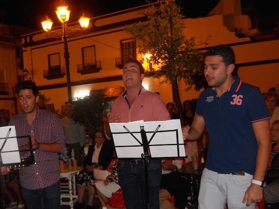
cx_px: 90
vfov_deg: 38.6
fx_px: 298
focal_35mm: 37
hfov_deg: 49.2
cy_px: 119
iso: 200
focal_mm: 4.9
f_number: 3.2
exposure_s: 1/25
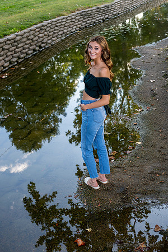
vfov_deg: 54.4
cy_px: 126
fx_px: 245
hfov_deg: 37.9
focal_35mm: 35
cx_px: 84
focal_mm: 35
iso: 200
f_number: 3.2
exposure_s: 1/160
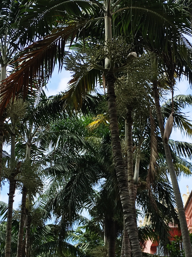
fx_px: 495
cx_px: 94
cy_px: 204
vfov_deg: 28.4
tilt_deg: +32.2
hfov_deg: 21.9
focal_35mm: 67
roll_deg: -0.1
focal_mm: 4.15
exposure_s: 1/1012
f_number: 2.2
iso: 25
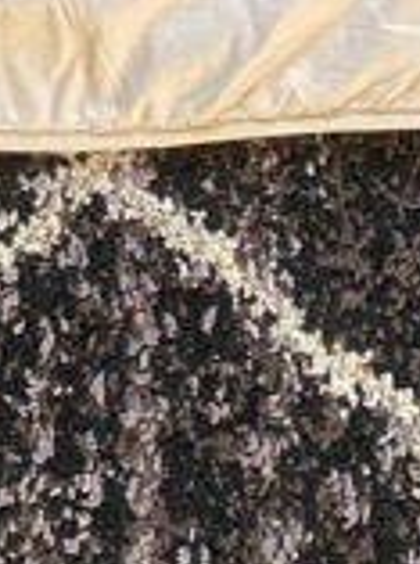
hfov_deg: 8.8
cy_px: -679
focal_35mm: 166
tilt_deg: -80.6
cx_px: -129
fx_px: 2696
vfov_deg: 10.6
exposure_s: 1/114
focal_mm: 4.25
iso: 125
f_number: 1.8
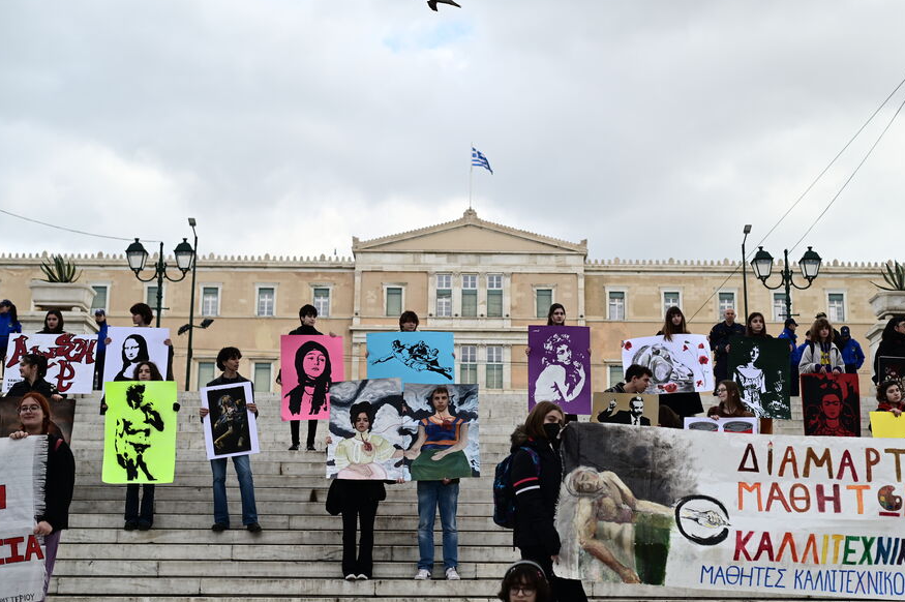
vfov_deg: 24.2
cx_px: 497
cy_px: 297
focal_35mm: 56
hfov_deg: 35.6
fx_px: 1407
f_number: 3.5
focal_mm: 50
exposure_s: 1/1250
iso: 125
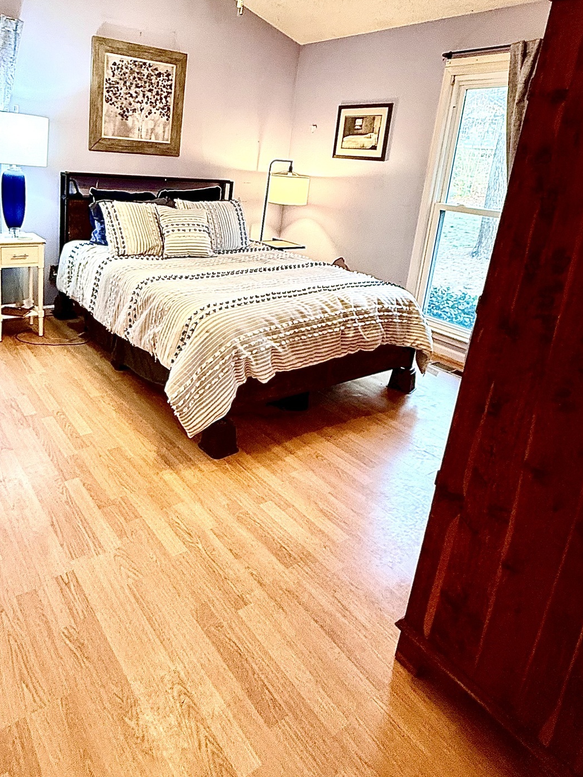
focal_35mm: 23
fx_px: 516
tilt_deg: -14.0
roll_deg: -4.3
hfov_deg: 57.4
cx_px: 188
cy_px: 285
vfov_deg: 72.5
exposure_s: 1/60
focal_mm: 2.22
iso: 400
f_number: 2.2
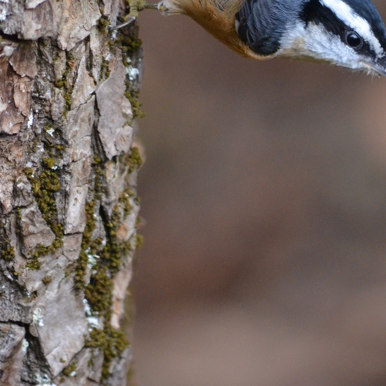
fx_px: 14496
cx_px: 269
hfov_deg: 1.5
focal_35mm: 1149
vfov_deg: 1.5
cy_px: 27
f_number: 5.6
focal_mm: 300
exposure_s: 1/400
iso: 1600
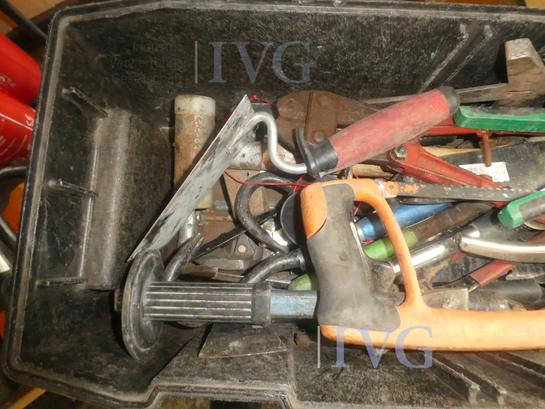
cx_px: 272
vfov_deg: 56.8
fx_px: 378
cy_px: 204
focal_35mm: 24
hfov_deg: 71.6
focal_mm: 4.3
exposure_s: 1/60
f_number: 3.3
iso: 800
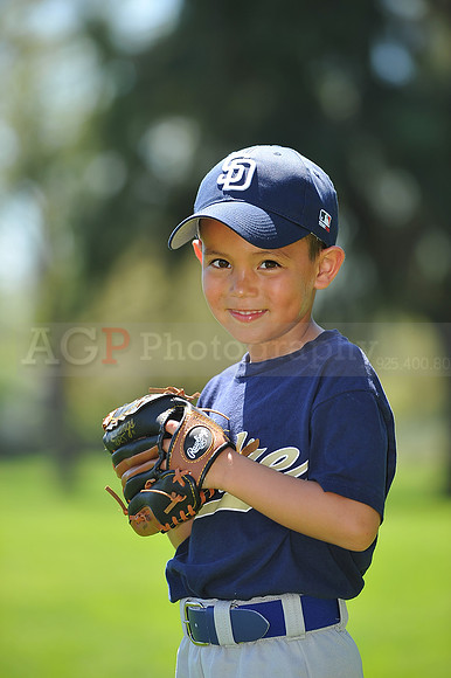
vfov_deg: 10.3
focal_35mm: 200
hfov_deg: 6.9
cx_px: 226
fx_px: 3763
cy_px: 339
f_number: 4.5
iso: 200
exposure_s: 1/500
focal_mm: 200
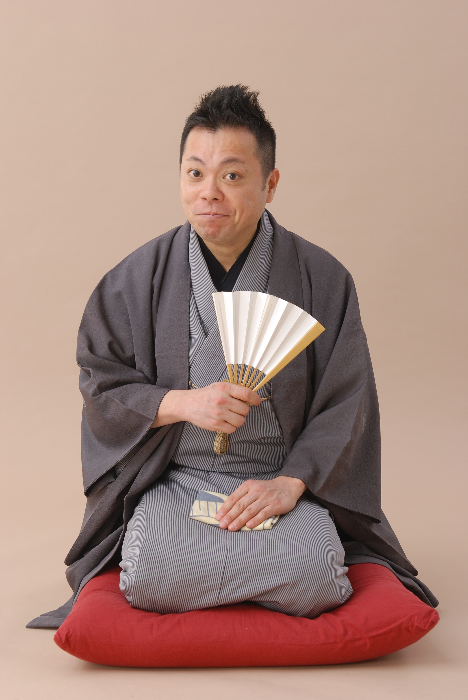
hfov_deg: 19.0
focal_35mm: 72
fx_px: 1400
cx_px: 234
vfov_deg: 28.0
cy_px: 350
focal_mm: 48
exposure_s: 1/80
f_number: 5
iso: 200
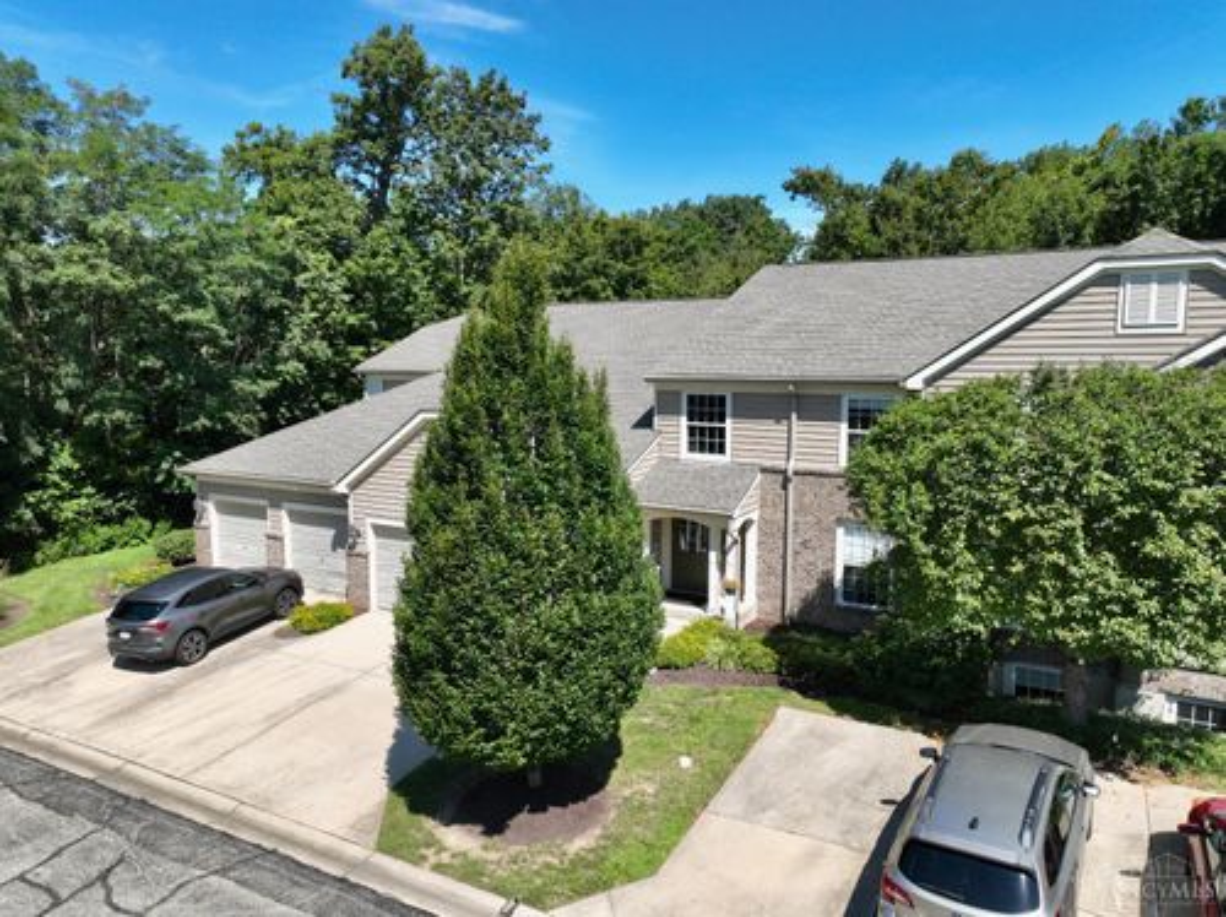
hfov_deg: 71.6
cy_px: 458
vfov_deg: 56.7
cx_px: 613
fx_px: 849
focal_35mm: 24
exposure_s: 1/1250
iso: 100
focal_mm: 12.29
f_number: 2.8
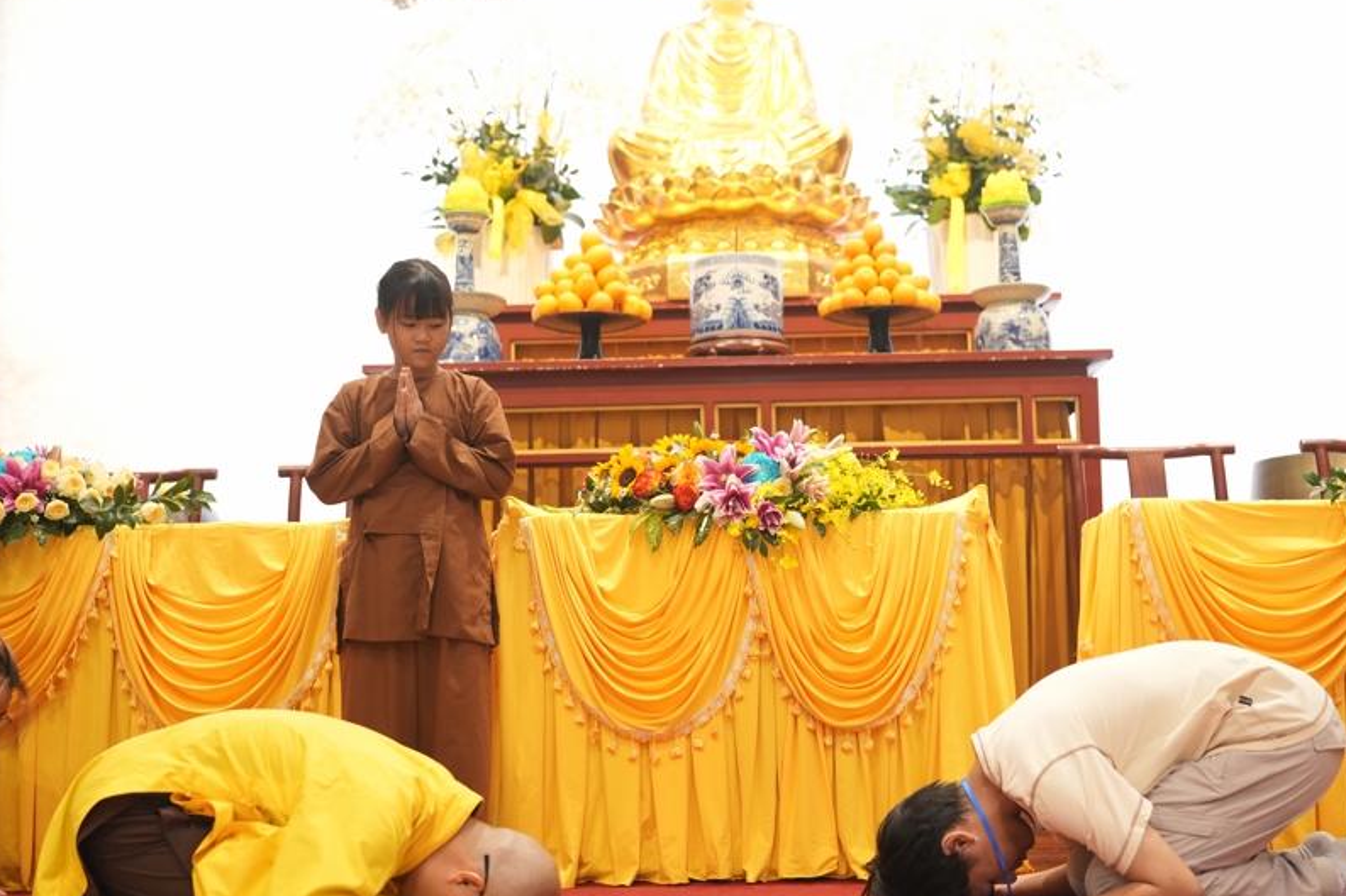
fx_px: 1607
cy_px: 498
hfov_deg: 45.4
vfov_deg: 31.1
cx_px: 703
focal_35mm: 43
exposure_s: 1/125
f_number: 2.5
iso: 1250
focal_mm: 35
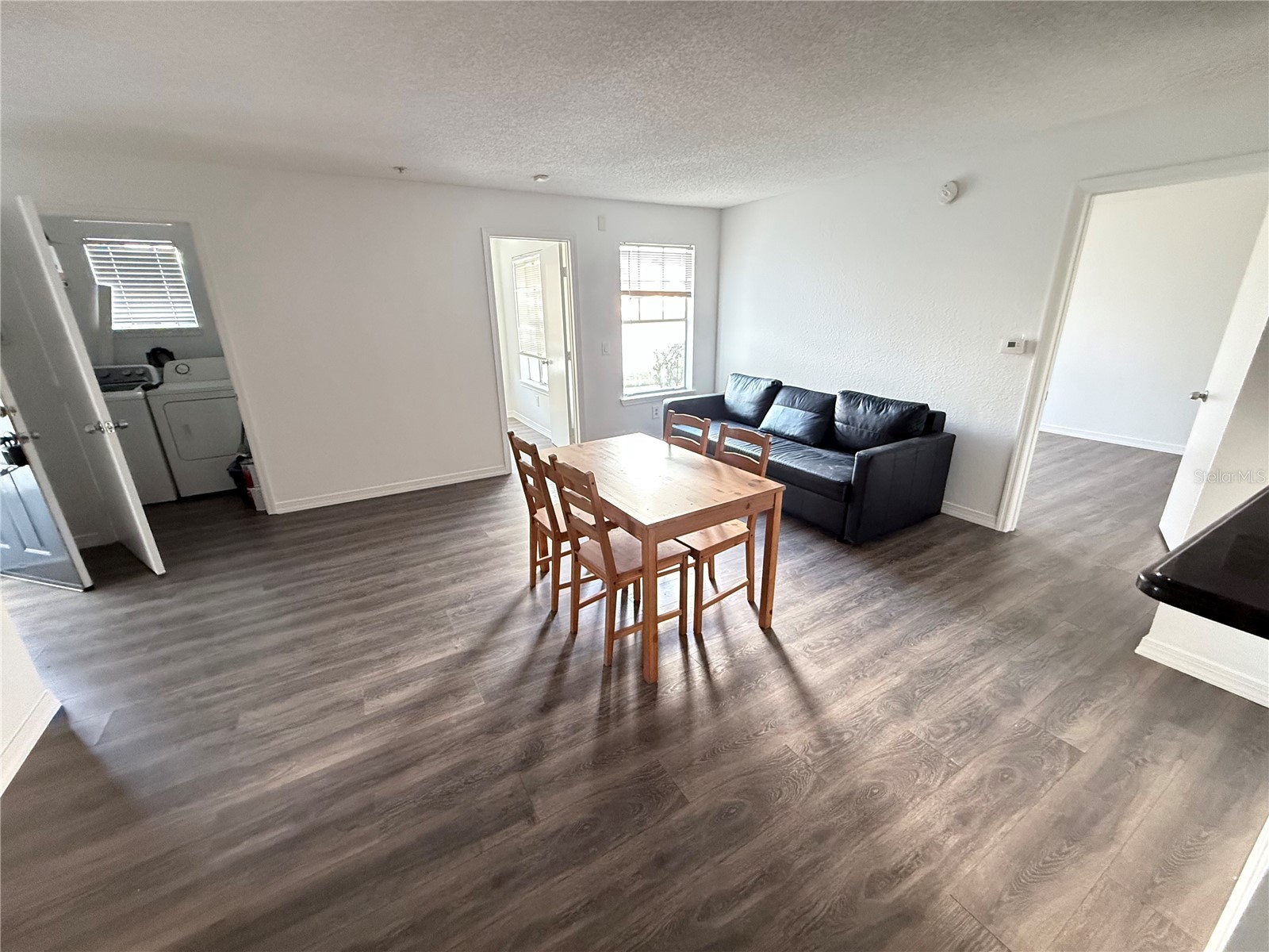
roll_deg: +0.8
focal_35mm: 14
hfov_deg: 102.1
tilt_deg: -17.6
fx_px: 513
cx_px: 634
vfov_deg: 85.7
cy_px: 476
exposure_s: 1/60
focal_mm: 2.22
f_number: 2.2
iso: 800
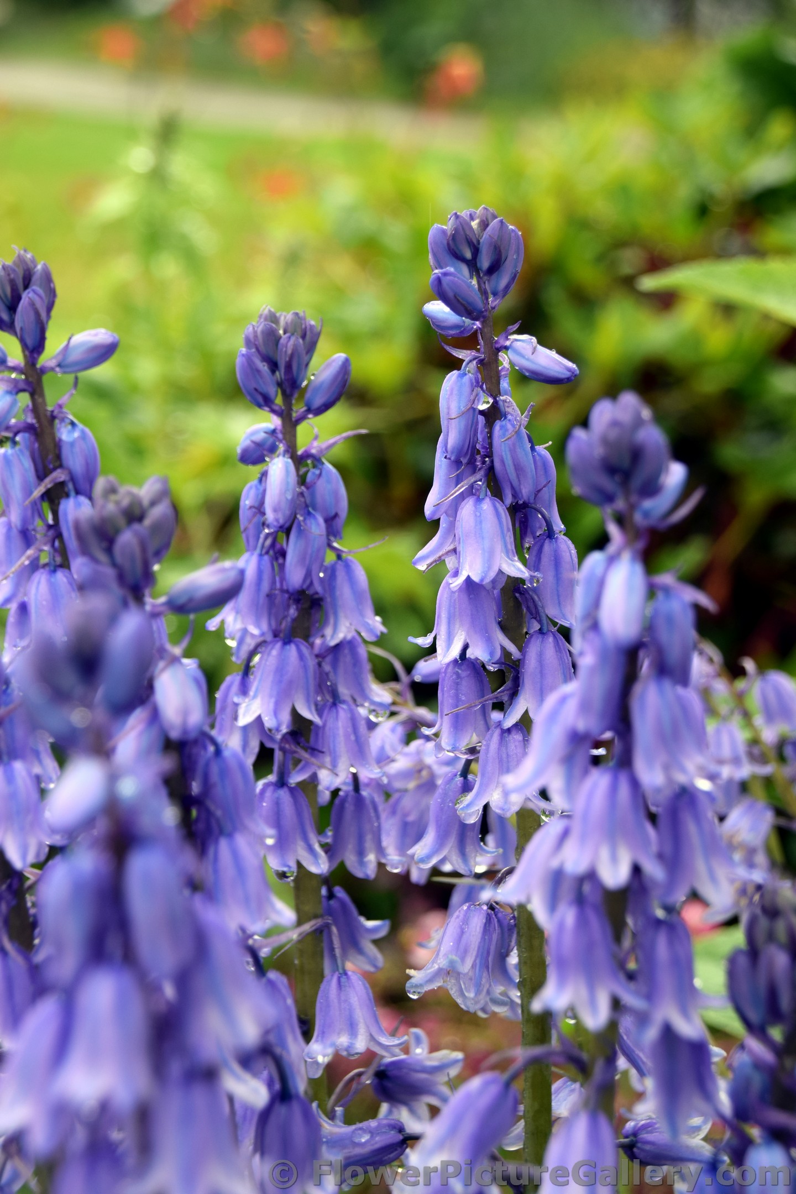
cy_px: 597
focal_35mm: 93
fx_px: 3084
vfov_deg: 21.9
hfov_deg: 14.7
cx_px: 398
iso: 400
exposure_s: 1/250
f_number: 8
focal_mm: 62
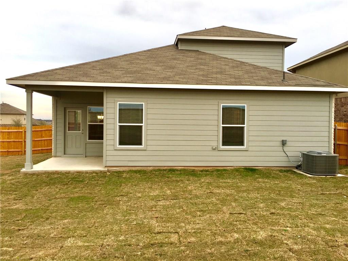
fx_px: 292
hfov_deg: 61.7
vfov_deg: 48.2
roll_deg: -0.8
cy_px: 130
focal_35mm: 29
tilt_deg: +0.5
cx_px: 174
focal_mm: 4.15
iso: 25
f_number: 2.2
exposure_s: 1/155
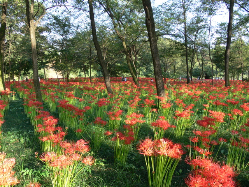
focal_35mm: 35
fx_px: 252
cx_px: 124
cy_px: 94
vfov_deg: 40.7
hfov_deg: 52.6
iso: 80
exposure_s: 1/60
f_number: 3.6
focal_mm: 7.4
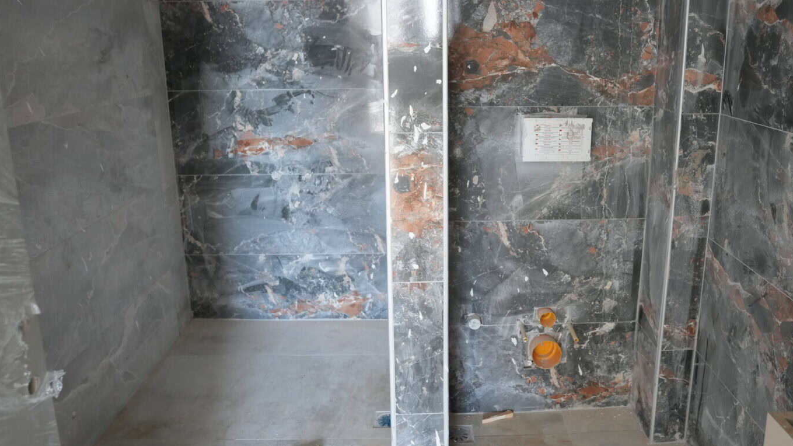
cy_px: 179
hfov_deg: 64.0
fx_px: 631
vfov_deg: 38.8
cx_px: 455
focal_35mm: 30
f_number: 2.8
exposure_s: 1/160
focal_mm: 19
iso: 1600
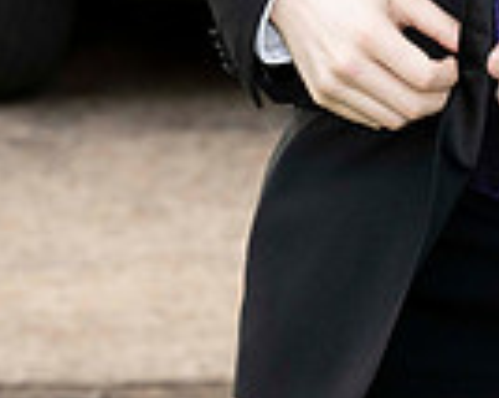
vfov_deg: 3.1
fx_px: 7320
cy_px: -420
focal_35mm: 496
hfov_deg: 3.9
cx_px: 414
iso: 500
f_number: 7.1
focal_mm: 105
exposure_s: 1/200
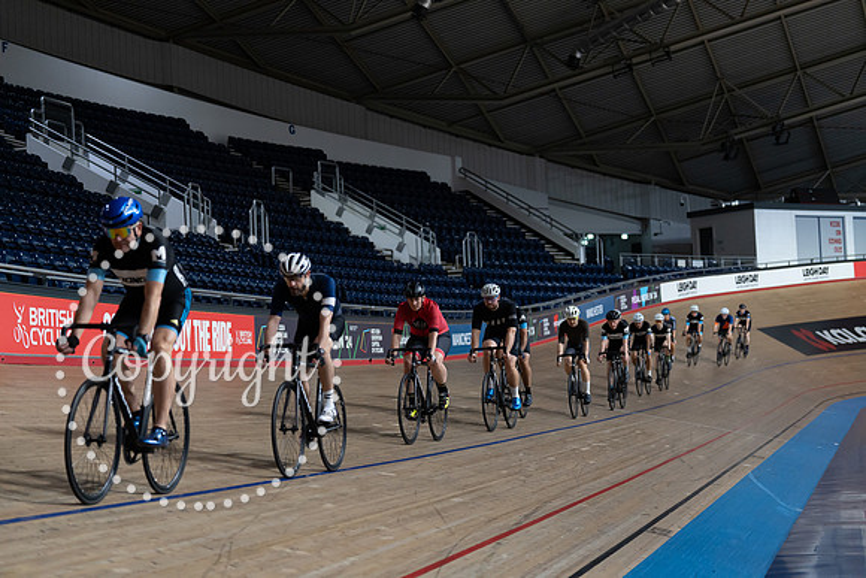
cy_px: 289
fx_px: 1684
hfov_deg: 28.8
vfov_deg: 19.5
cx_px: 433
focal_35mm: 70
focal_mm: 70
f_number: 2.8
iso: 3200
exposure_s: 1/800
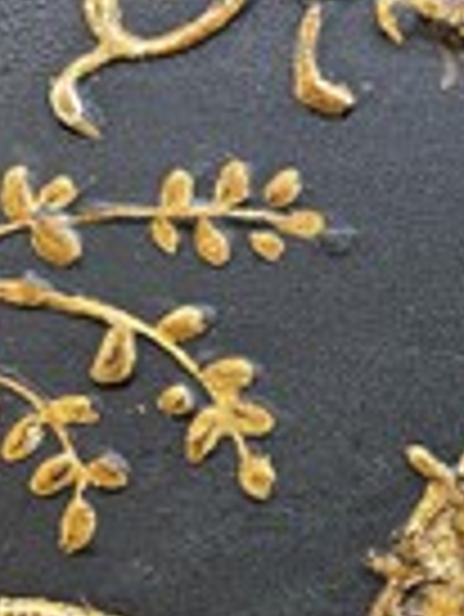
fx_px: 1303
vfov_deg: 25.5
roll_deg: -1.1
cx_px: 414
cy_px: 594
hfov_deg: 19.8
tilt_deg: -3.6
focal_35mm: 73
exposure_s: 1/50
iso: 320
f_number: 1.6
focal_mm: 5.1
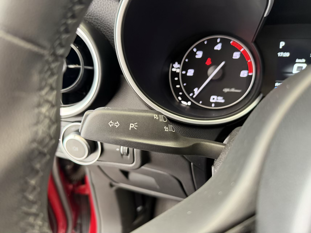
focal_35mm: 24
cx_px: 156
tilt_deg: -27.3
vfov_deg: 56.8
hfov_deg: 71.6
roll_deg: +2.7
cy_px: 116
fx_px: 216
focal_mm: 6.76
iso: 500
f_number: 1.78
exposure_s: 1/60
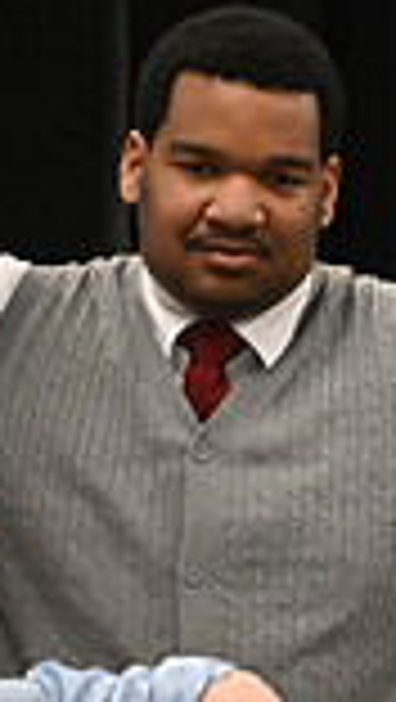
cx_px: 1274
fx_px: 23172
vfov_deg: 1.7
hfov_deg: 1.0
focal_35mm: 1244
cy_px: 171
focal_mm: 320
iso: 10000
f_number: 6.3
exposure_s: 1/250
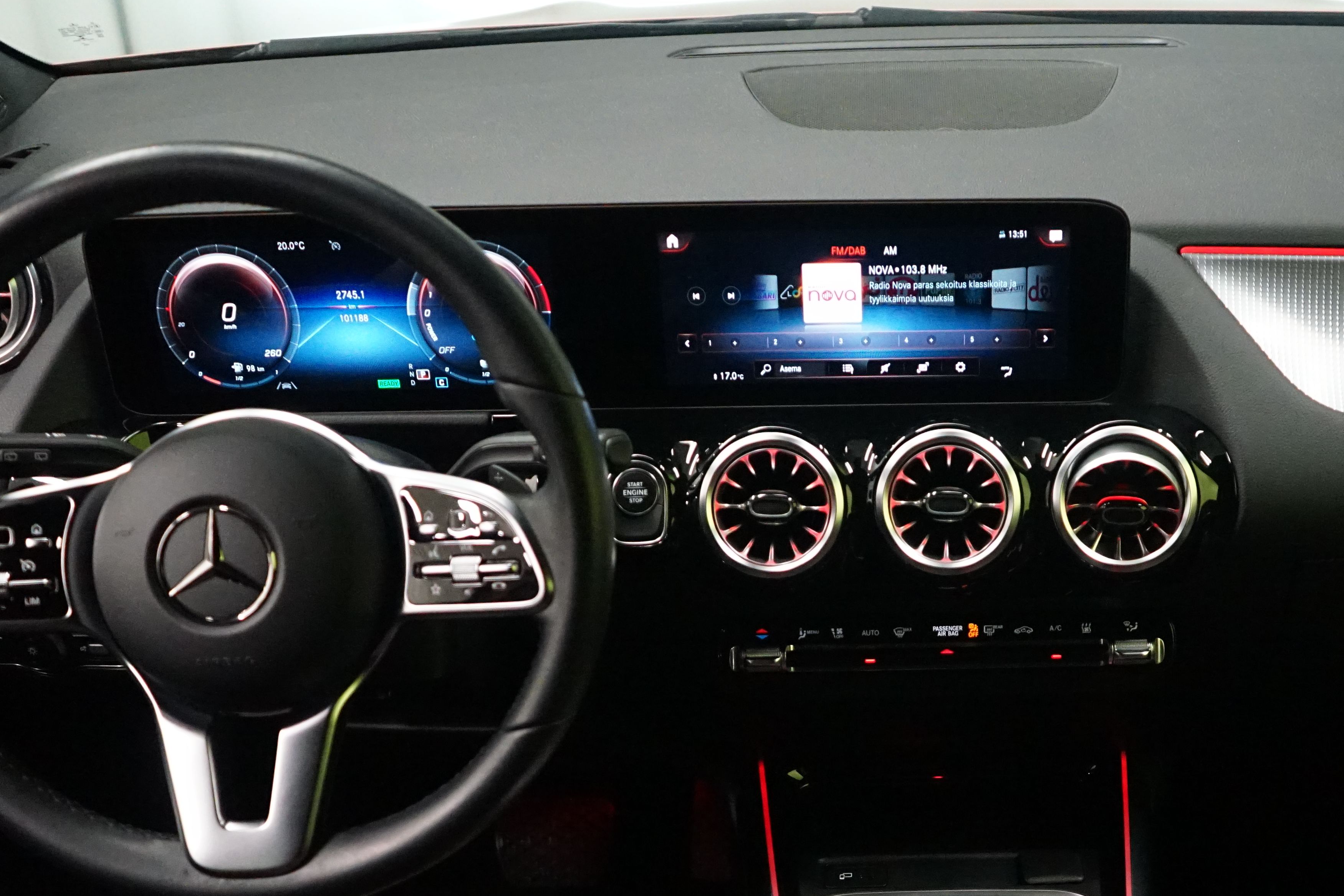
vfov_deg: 27.3
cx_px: 894
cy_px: 759
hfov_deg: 40.6
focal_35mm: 48
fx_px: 1792
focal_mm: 28
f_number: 3.5
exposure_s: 1/125
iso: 6400
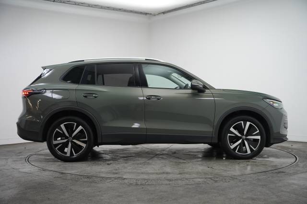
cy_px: 102
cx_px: 154
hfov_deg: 48.5
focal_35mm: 40
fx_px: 341
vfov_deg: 33.4
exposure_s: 1/160
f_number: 4
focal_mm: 40
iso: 1600
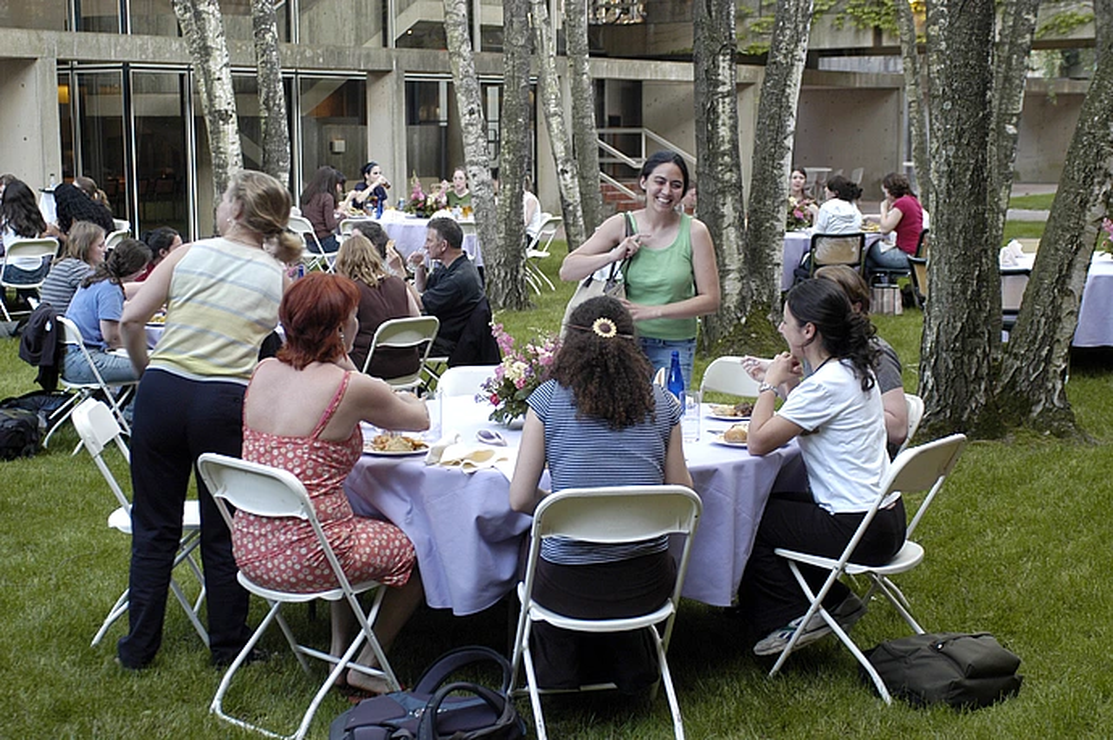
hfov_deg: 33.4
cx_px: 556
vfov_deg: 22.6
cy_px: 370
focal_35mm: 60
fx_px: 1854
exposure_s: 1/45
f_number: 3.5
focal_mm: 40
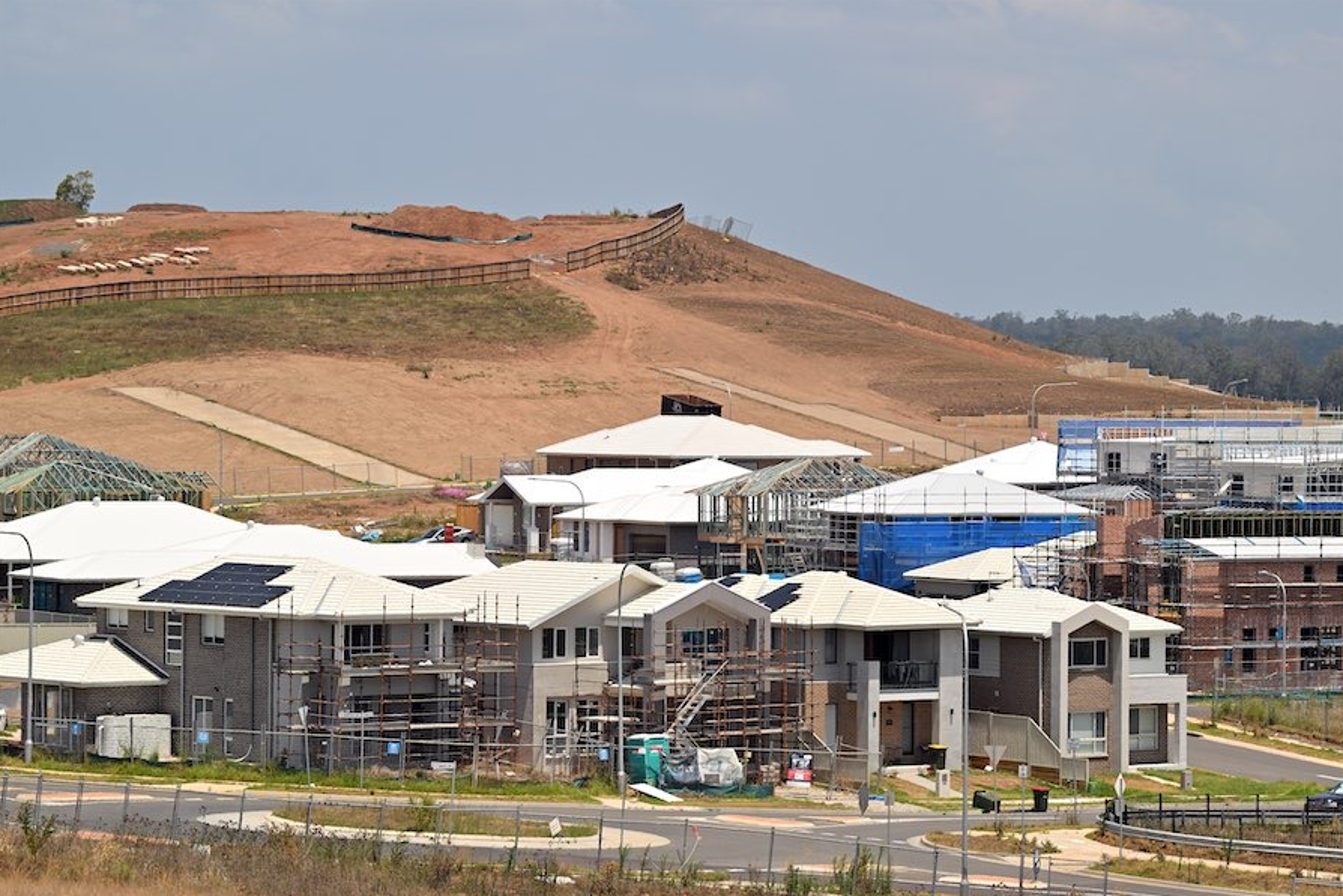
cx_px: 670
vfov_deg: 9.4
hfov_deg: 14.1
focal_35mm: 146
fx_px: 5446
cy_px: 448
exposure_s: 1/500
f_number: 11
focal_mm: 145
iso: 250
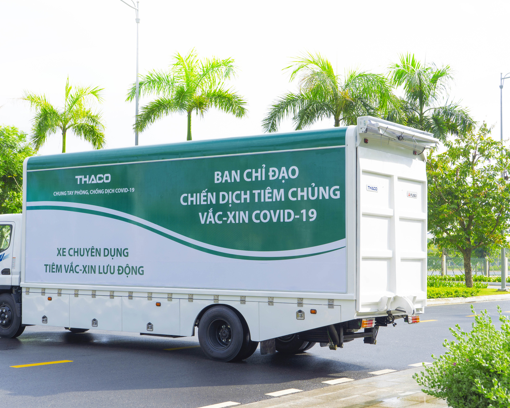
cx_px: 210
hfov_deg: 33.5
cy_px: 204
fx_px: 845
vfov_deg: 27.1
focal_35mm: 56
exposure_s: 1/100
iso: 200
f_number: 13
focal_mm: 49
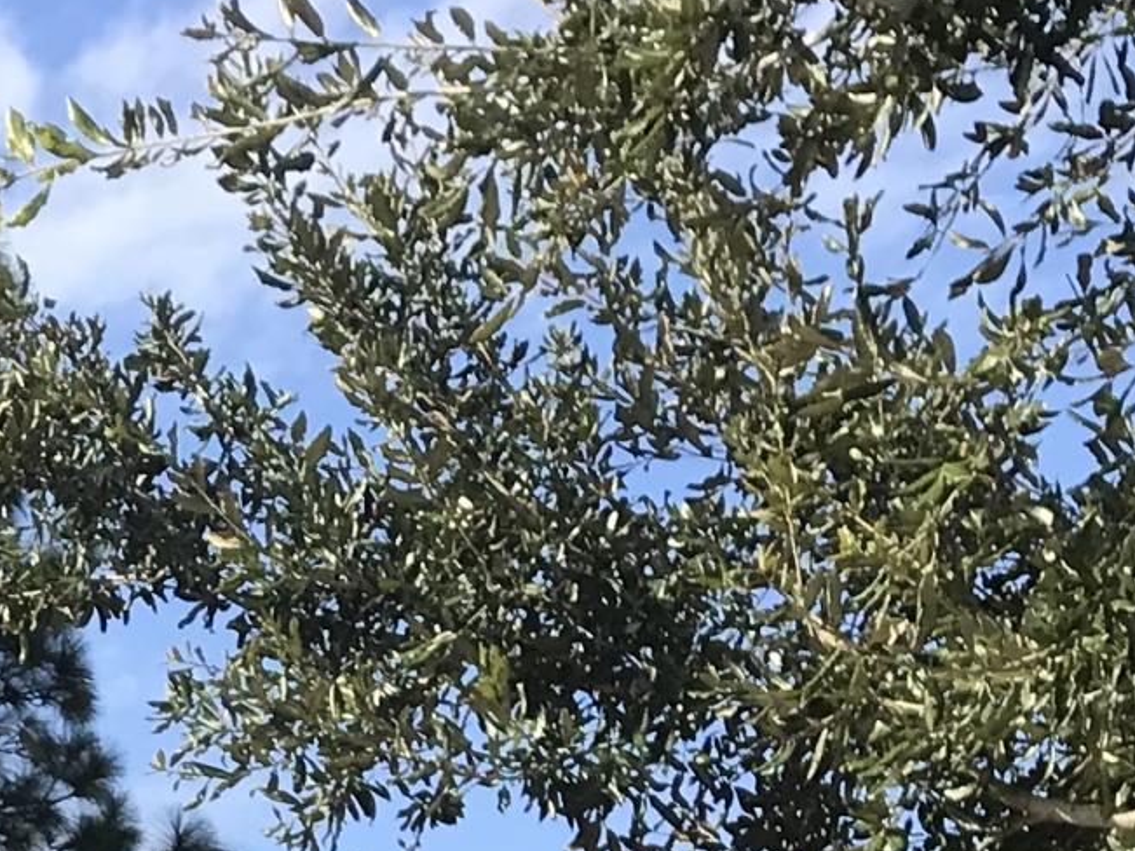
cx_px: -106
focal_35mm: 129
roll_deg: -0.6
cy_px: 1887
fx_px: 4229
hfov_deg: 14.9
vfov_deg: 10.3
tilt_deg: +3.5
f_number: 1.8
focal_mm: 3.99
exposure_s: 1/1451
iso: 20
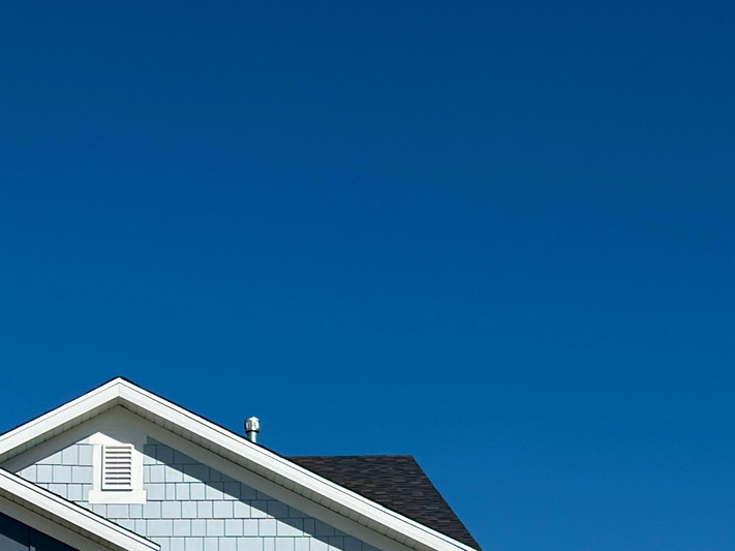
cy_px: 779
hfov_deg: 19.3
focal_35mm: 98
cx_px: -48
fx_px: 2080
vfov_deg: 14.3
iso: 64
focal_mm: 6.76
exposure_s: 1/10417
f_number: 1.78
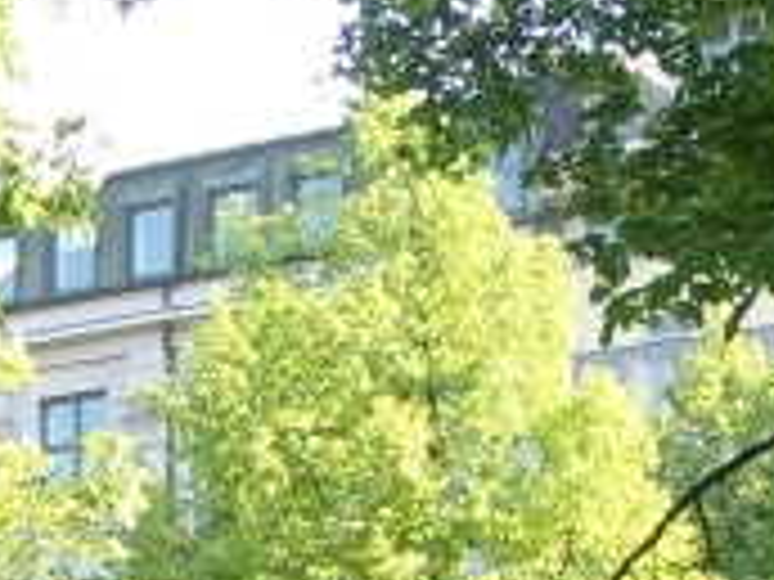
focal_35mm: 163
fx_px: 3645
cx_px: 122
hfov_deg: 12.1
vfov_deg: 8.7
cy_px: 1061
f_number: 2.6
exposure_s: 1/125
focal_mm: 5.8
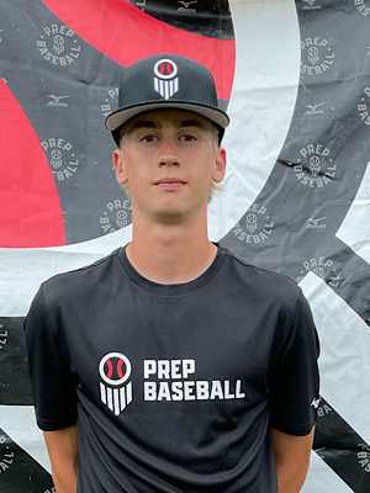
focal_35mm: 29
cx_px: 185
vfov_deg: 61.7
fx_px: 413
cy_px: 246
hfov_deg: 48.2
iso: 16
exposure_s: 1/642
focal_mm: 3
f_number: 1.8
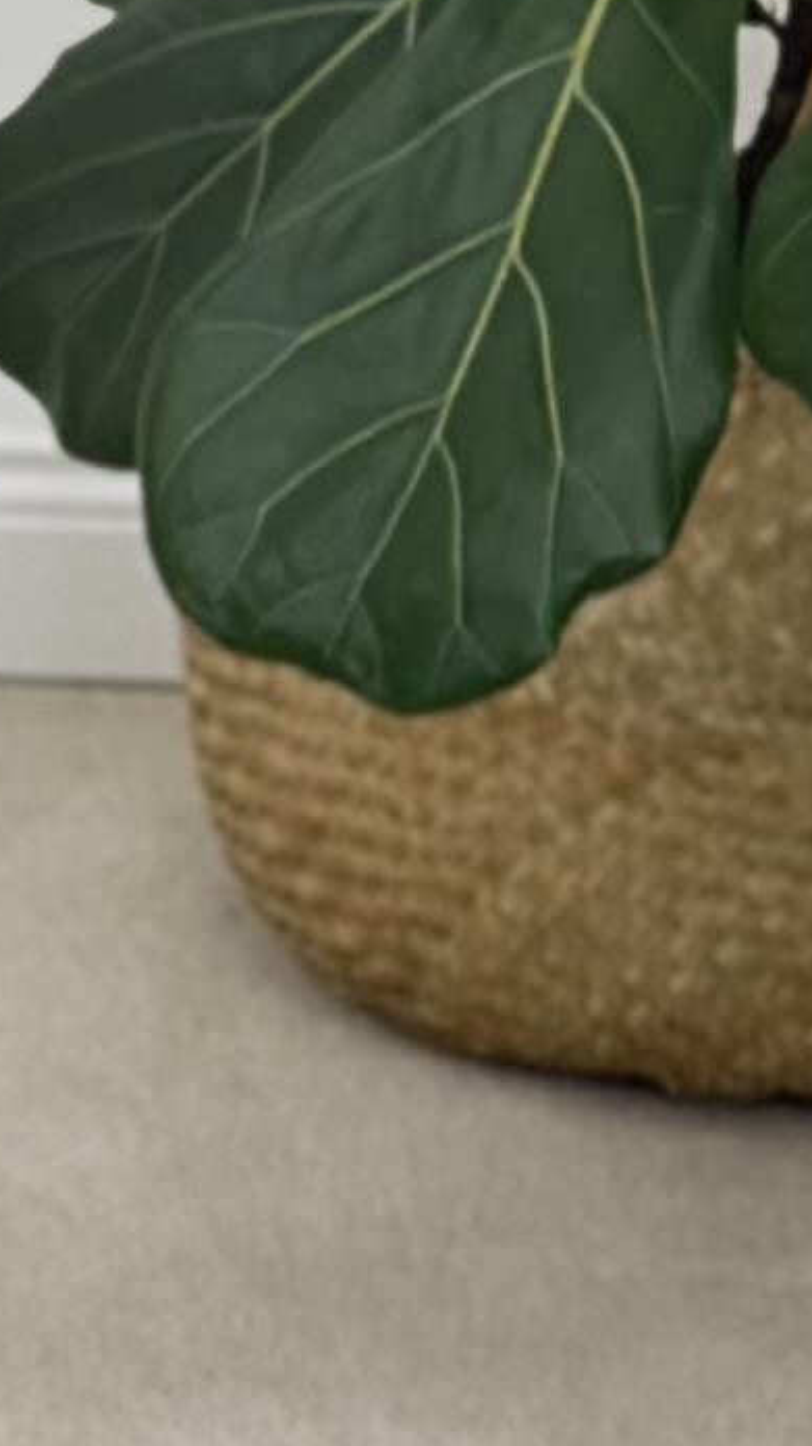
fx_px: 11609
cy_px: -995
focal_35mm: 303
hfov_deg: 3.9
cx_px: -1576
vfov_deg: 7.0
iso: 80
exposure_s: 1/257
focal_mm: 6.86
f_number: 1.78
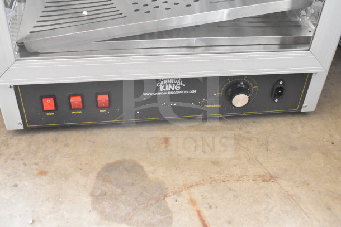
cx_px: 170
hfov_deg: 45.0
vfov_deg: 30.9
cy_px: 114
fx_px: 412
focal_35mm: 44
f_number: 6.3
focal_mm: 29
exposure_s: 1/160
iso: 6400
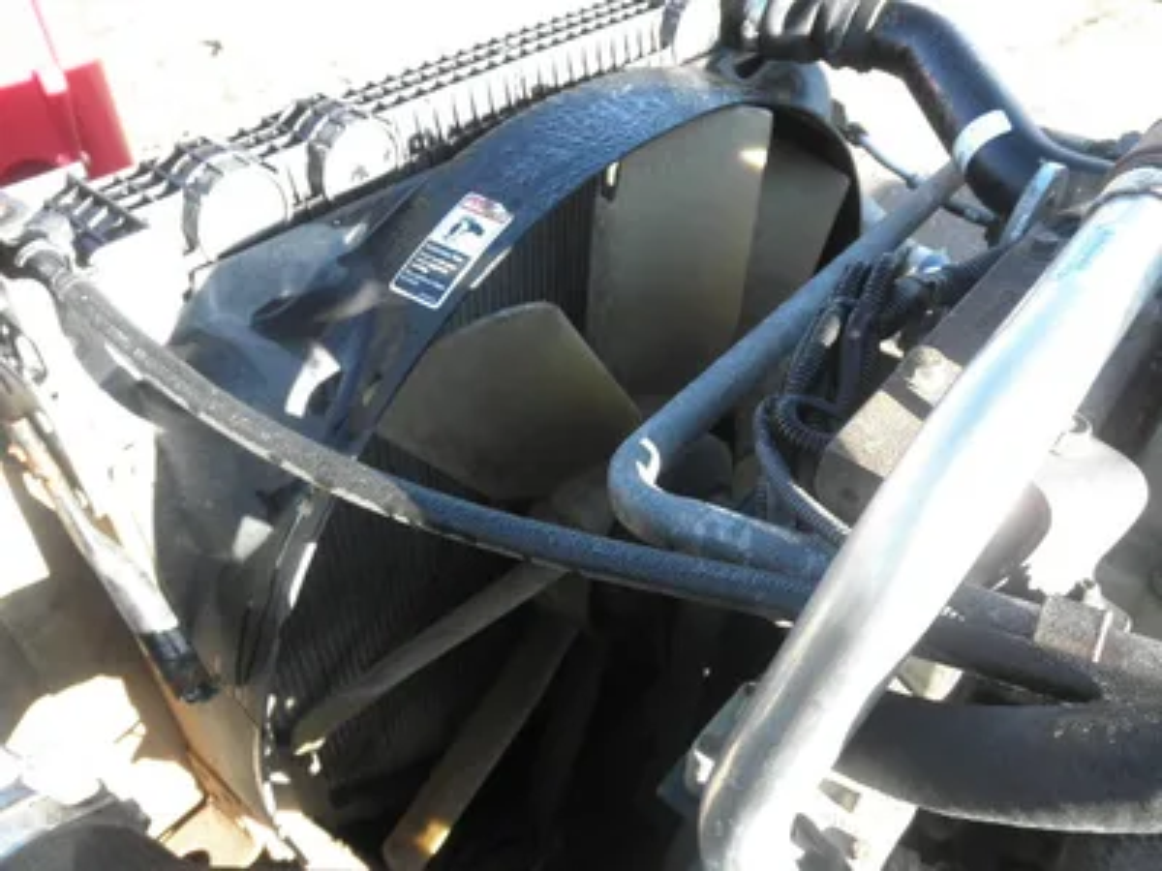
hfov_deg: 63.4
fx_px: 940
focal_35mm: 28
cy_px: 436
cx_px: 581
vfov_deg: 49.7
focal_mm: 5
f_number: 3
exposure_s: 1/60
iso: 64
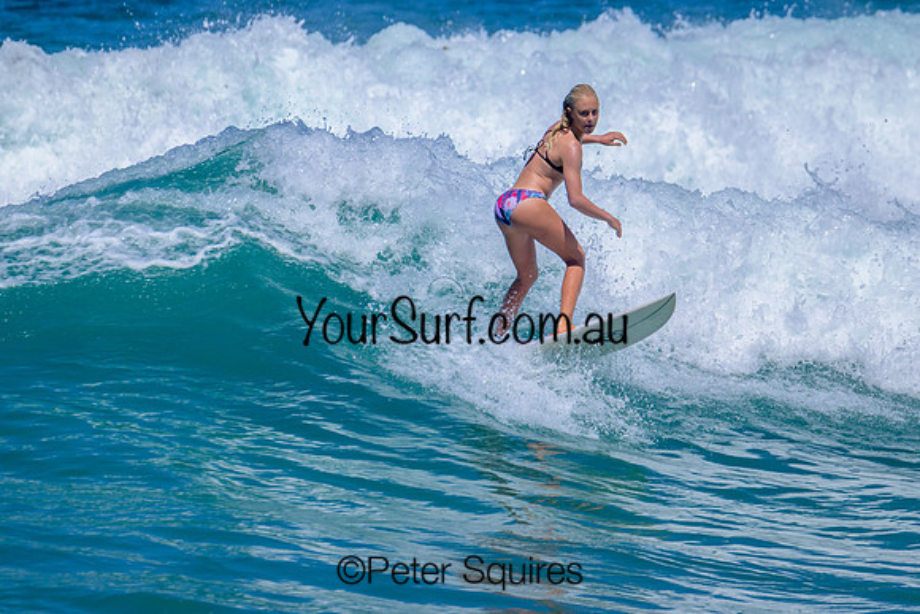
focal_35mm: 721
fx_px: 18424
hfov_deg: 2.9
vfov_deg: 1.9
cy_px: 294
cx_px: 626
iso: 320
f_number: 11
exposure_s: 1/2000
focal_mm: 530
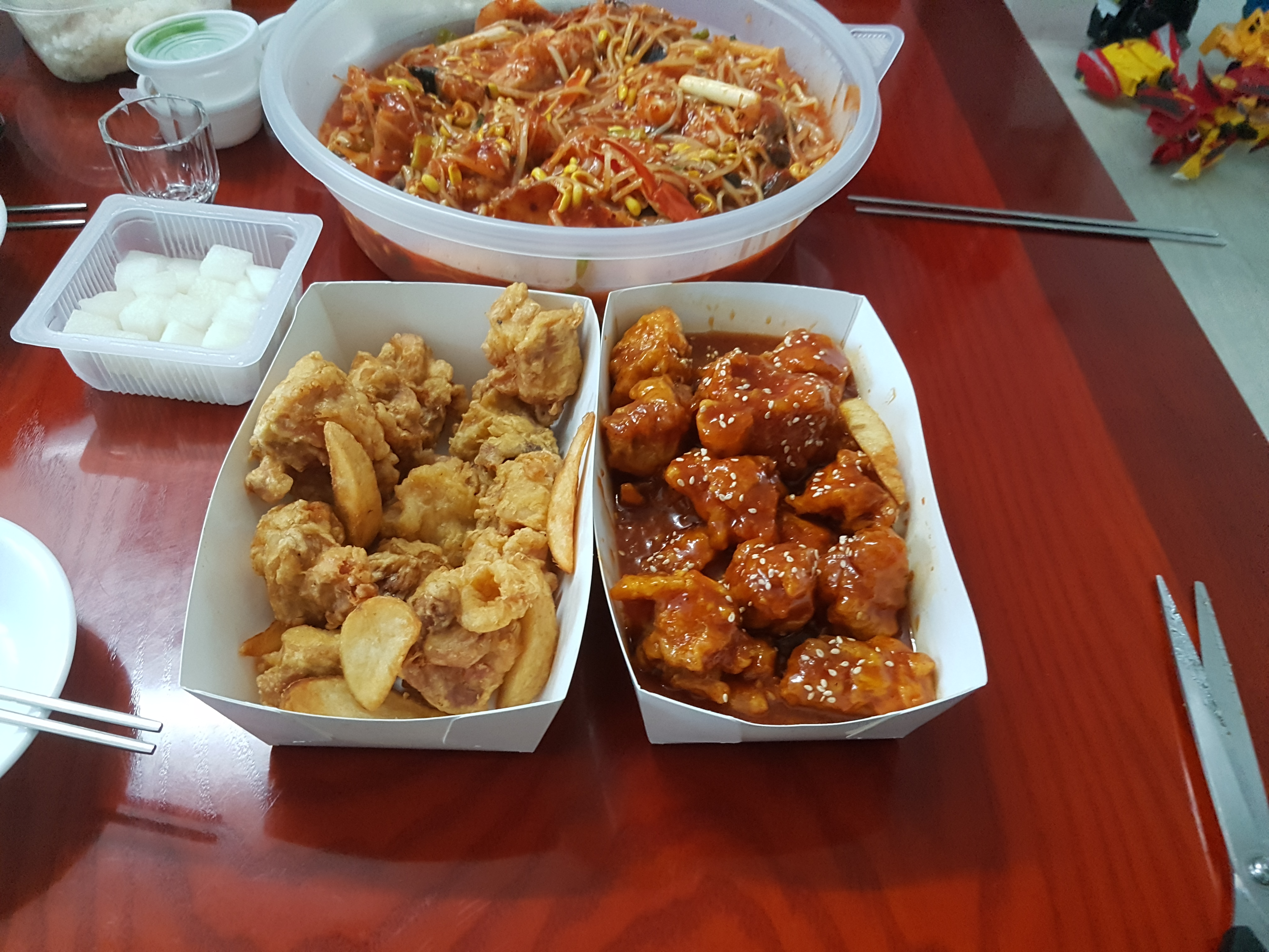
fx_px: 953
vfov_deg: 53.1
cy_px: 476
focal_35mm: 26
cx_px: 634
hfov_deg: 67.3
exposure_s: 1/60
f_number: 1.7
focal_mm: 4.2
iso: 500
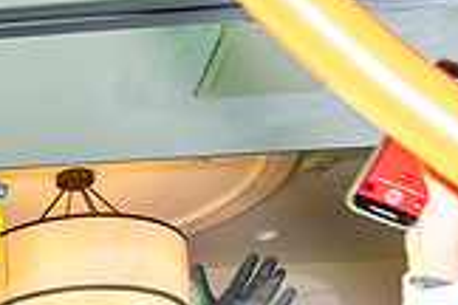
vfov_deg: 14.0
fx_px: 1119
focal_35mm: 88
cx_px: -226
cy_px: 533
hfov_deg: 20.0
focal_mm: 24
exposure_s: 1/125
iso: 2500
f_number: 5
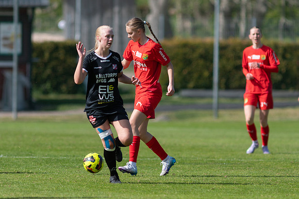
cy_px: 100
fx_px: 4984
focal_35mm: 600
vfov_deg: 2.3
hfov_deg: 3.4
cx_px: 150
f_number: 3.2
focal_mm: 300
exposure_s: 1/2000
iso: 100
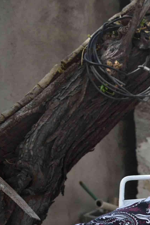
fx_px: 761
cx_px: 348
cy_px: 251
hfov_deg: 10.0
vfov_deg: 16.3
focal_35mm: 122
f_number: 5.6
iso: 320
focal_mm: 23
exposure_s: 1/250
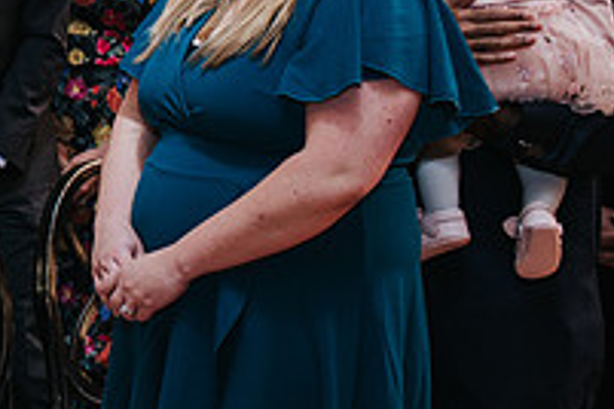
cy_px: 61
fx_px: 1722
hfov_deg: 18.3
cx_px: -269
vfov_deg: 13.5
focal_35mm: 101
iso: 800
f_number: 3.2
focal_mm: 35
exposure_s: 1/200
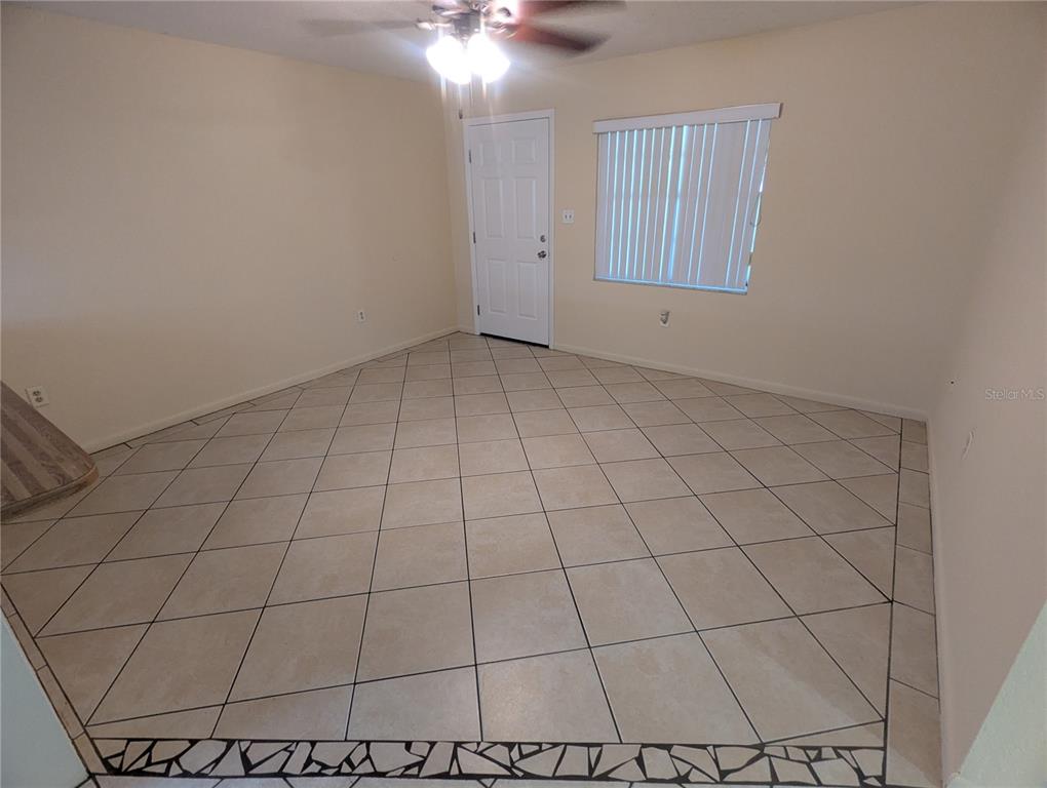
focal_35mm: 16
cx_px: 524
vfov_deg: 78.2
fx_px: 485
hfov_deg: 94.4
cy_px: 394
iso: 226
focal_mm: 2.35
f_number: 2.2
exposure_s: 1/24.6
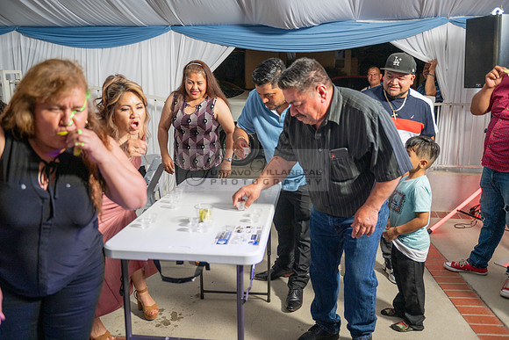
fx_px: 453
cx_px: 254
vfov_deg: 41.1
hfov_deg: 58.7
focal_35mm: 32
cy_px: 170
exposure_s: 1/125
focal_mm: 32
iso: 250
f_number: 2.8
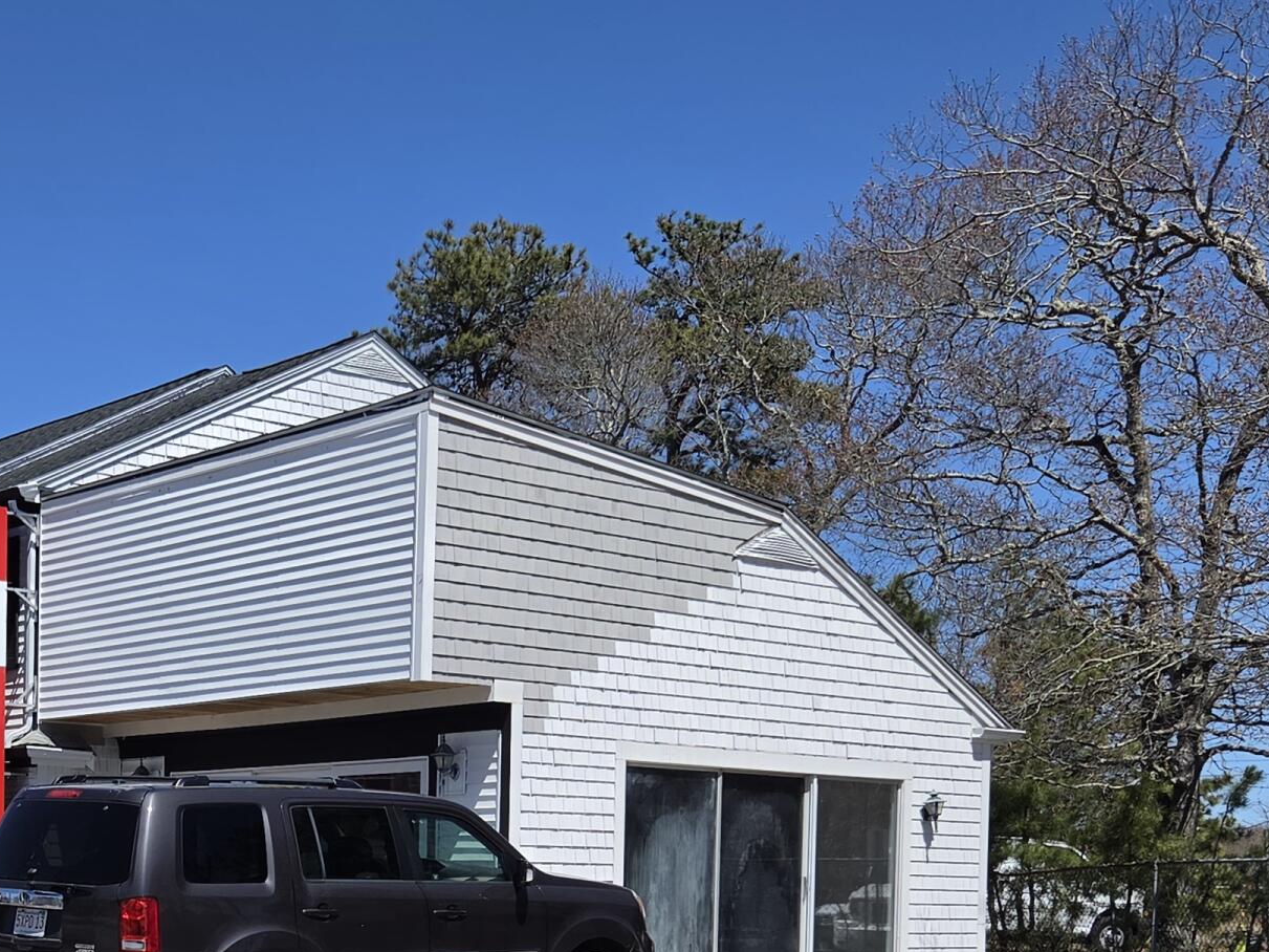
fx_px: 2089
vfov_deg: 24.6
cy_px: 928
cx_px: 165
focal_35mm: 57
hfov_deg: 32.4
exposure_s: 1/6261
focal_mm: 5.4
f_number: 1.8
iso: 80
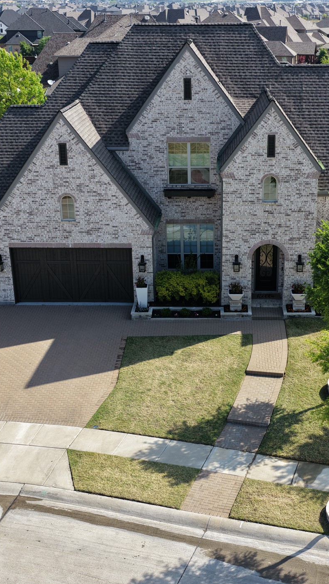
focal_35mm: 45
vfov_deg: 45.5
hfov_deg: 26.4
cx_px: 219
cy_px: 294
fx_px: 698
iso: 160
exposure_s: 1/1000
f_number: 2.8
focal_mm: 14.45
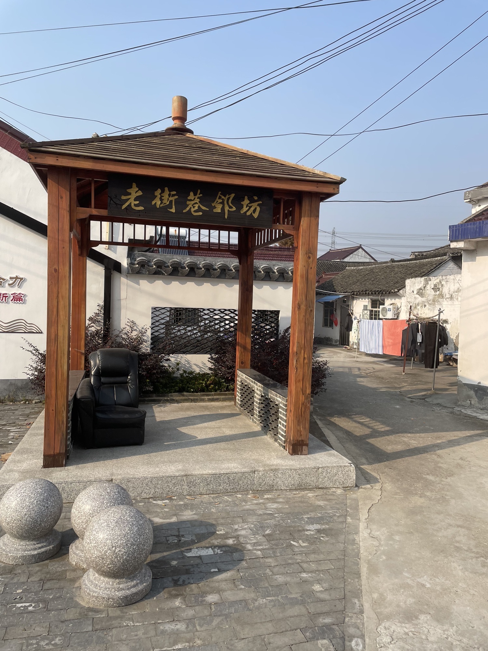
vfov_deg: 67.3
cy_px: 326
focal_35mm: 26
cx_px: 244
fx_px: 489
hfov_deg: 53.1
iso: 32
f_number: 1.6
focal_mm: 4.2
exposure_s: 1/2959
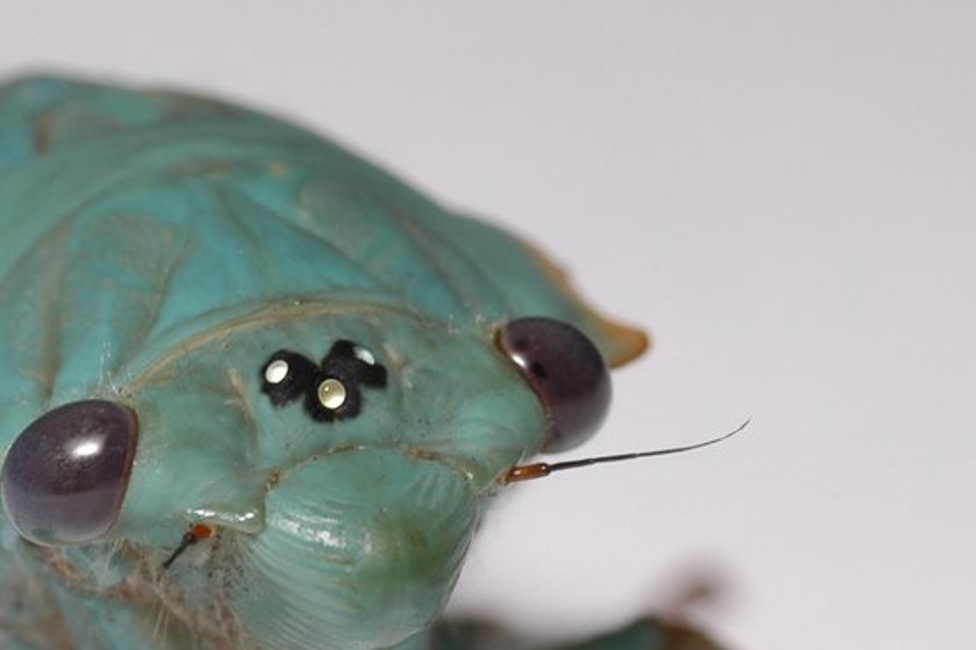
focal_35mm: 383
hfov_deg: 5.4
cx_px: 119
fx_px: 10383
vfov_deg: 3.6
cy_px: 711
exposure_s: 1/40
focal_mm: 105
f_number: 11
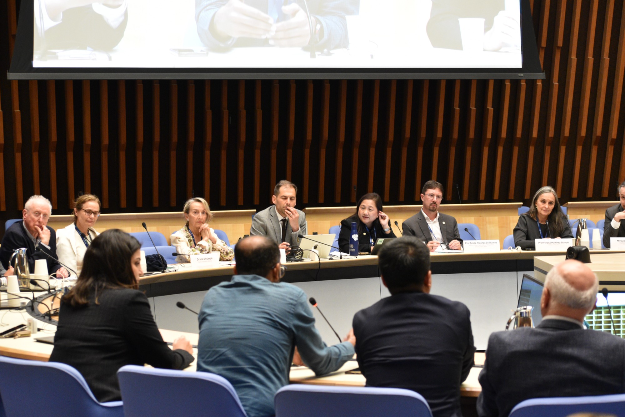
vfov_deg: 13.0
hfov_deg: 19.5
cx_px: 312
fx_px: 1823
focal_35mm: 105
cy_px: 208
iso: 2000
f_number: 5.6
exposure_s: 1/40
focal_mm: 70
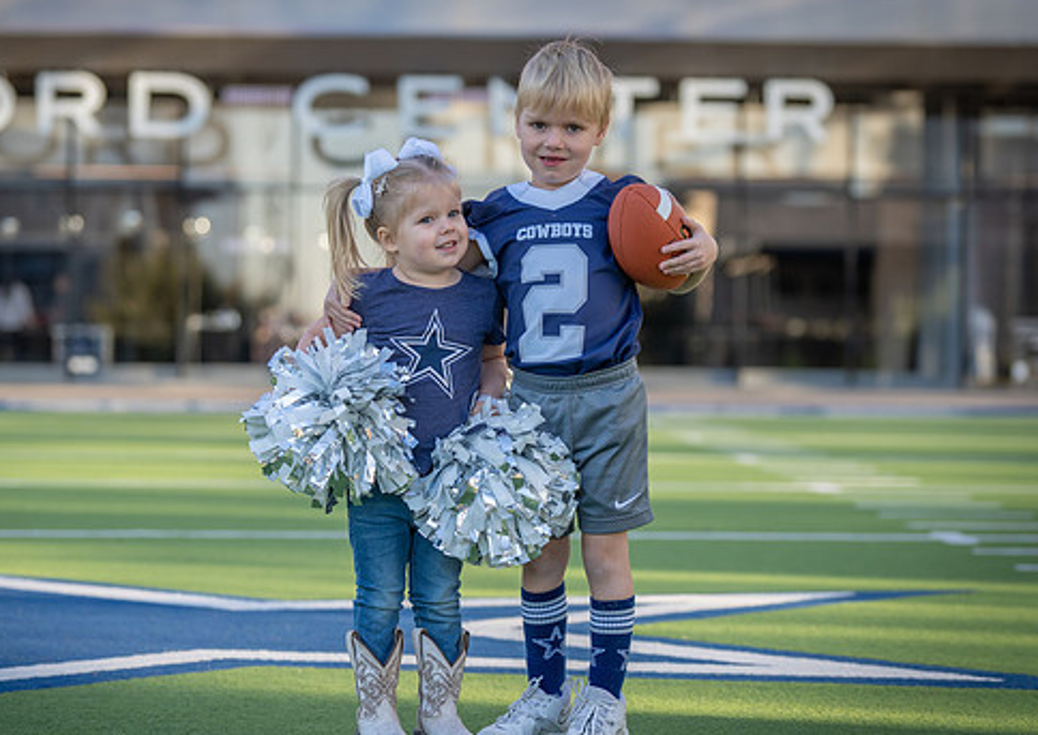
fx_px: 3881
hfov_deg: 15.2
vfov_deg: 10.8
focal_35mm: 132
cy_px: 375
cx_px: 551
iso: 100
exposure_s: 1/400
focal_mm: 90
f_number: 2.8
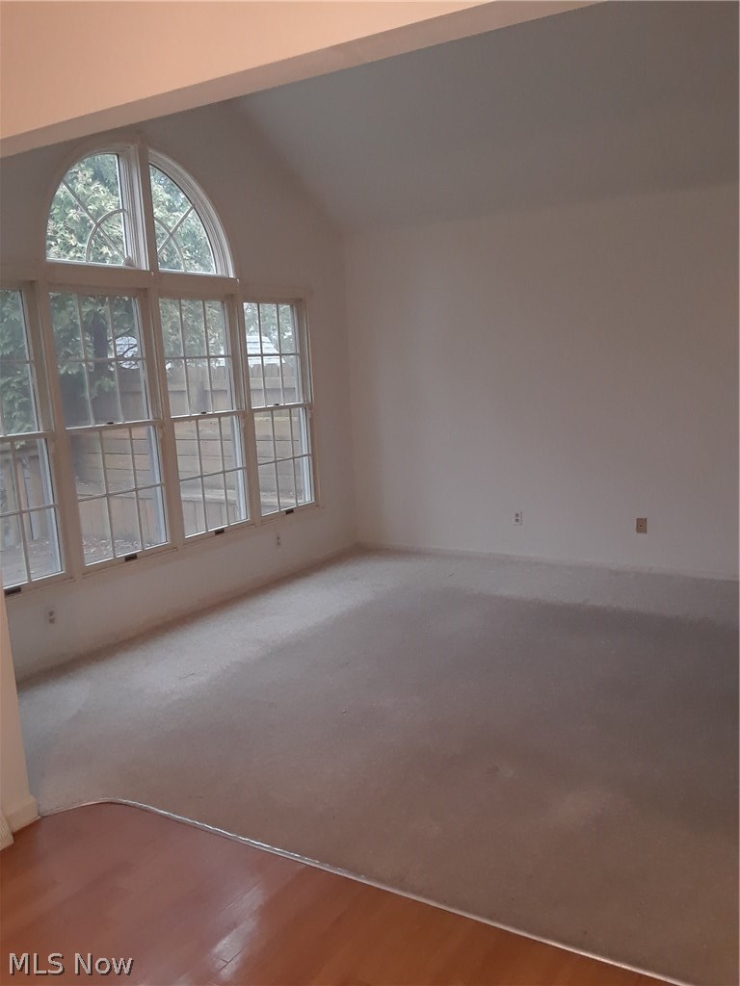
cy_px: 493
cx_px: 370
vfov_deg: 60.0
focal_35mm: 30
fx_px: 855
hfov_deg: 46.8
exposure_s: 1/30
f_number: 1.9
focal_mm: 2.47
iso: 125
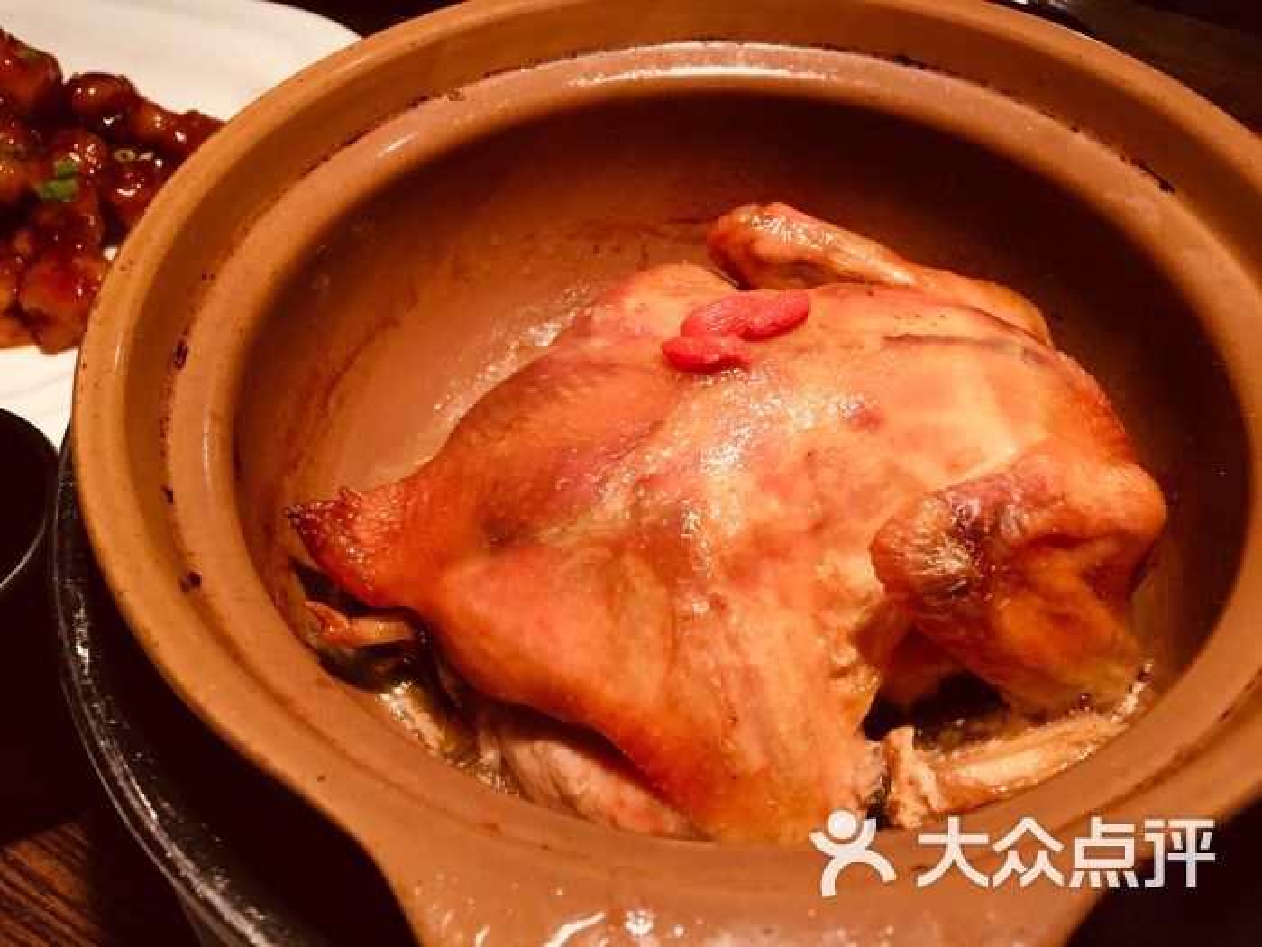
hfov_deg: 61.7
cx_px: 631
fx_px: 1057
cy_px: 474
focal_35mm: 29
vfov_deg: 48.2
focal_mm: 4.15
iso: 64
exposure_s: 1/33
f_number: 2.2
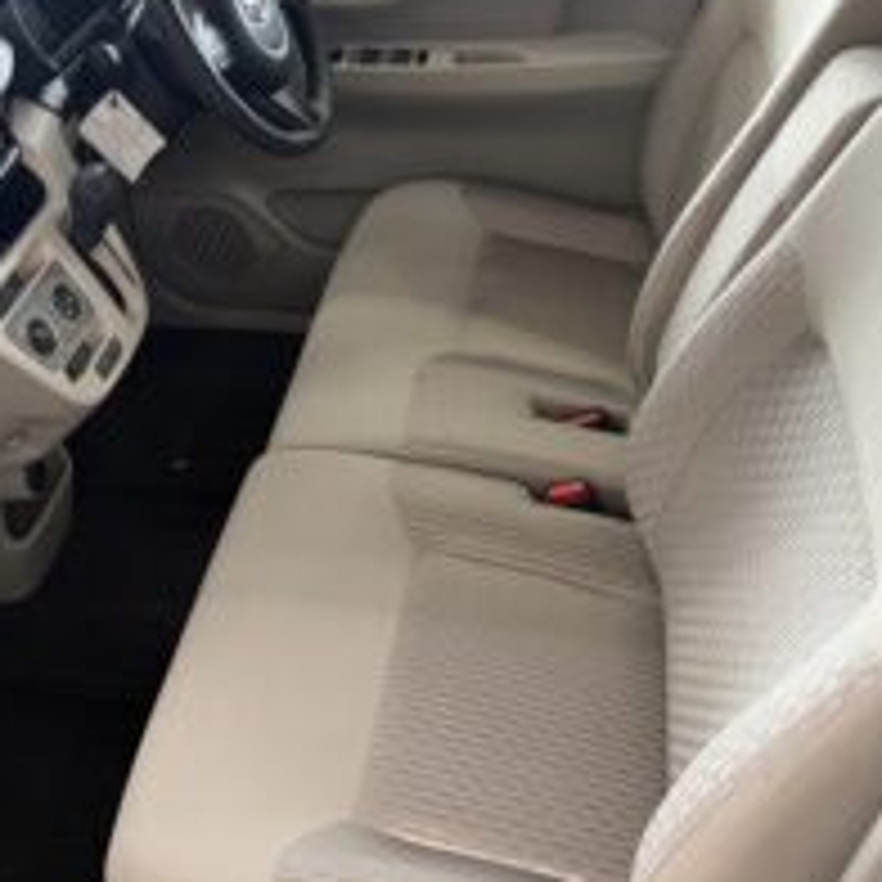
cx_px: 405
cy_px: 313
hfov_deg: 40.9
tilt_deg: -35.1
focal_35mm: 41
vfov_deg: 40.5
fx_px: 1182
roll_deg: +3.6
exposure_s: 1/75
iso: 125
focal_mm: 5.96
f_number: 1.6
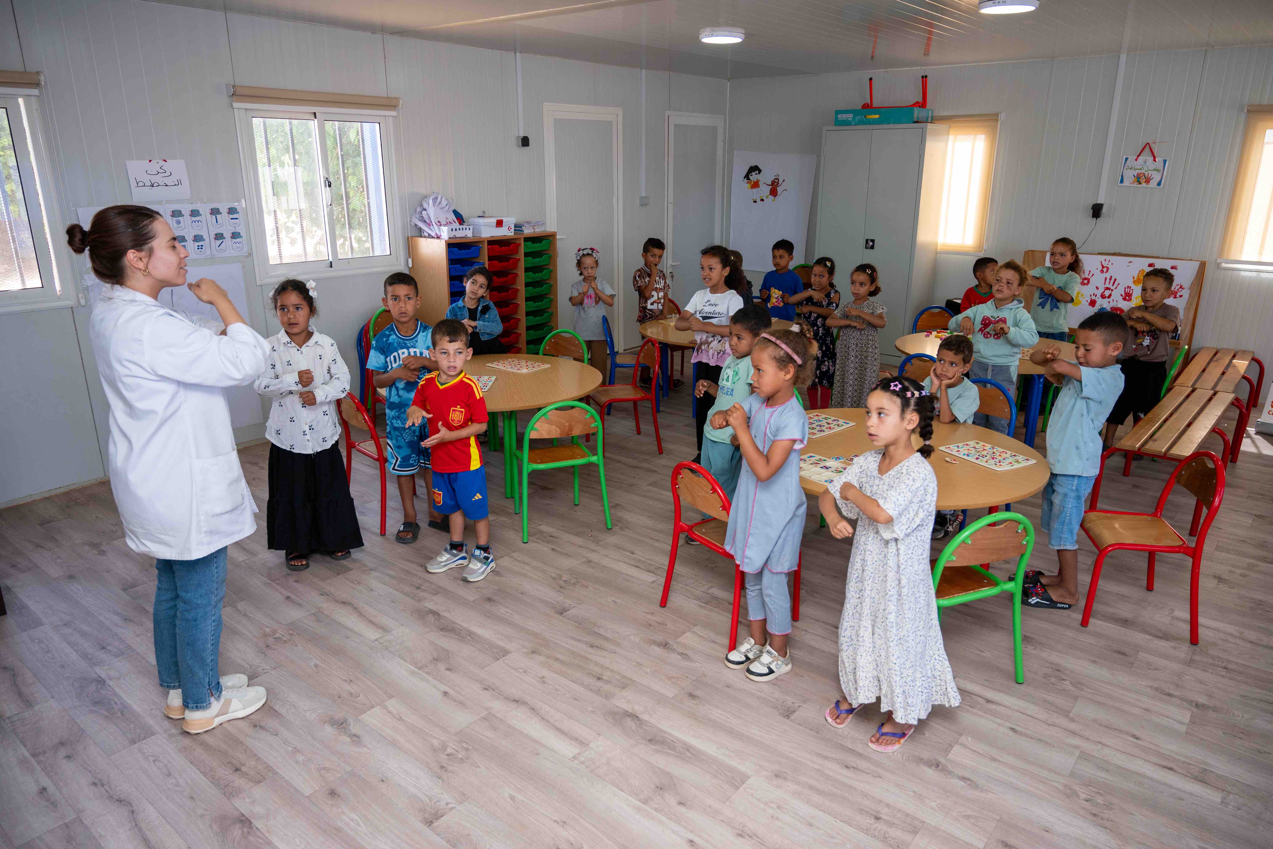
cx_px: 636
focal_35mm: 24
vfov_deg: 53.1
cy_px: 424
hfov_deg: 73.7
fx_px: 849
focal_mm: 24
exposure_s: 1/160
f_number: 4
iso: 500
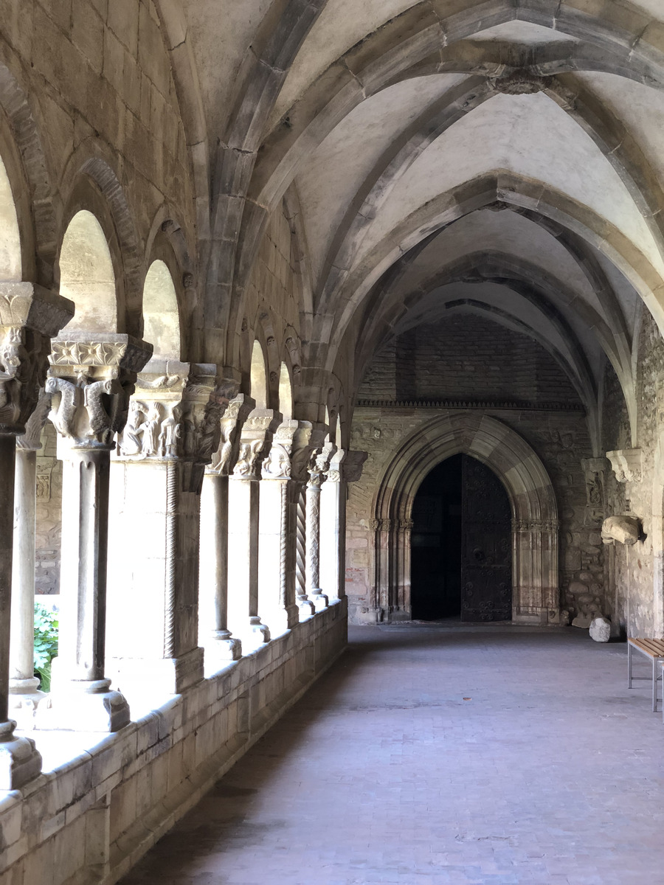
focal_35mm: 52
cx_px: 332
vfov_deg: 36.8
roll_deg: +0.0
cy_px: 442
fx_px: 1330
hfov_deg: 28.0
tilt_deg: +3.9
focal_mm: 6
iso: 80
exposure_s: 1/40
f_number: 2.4
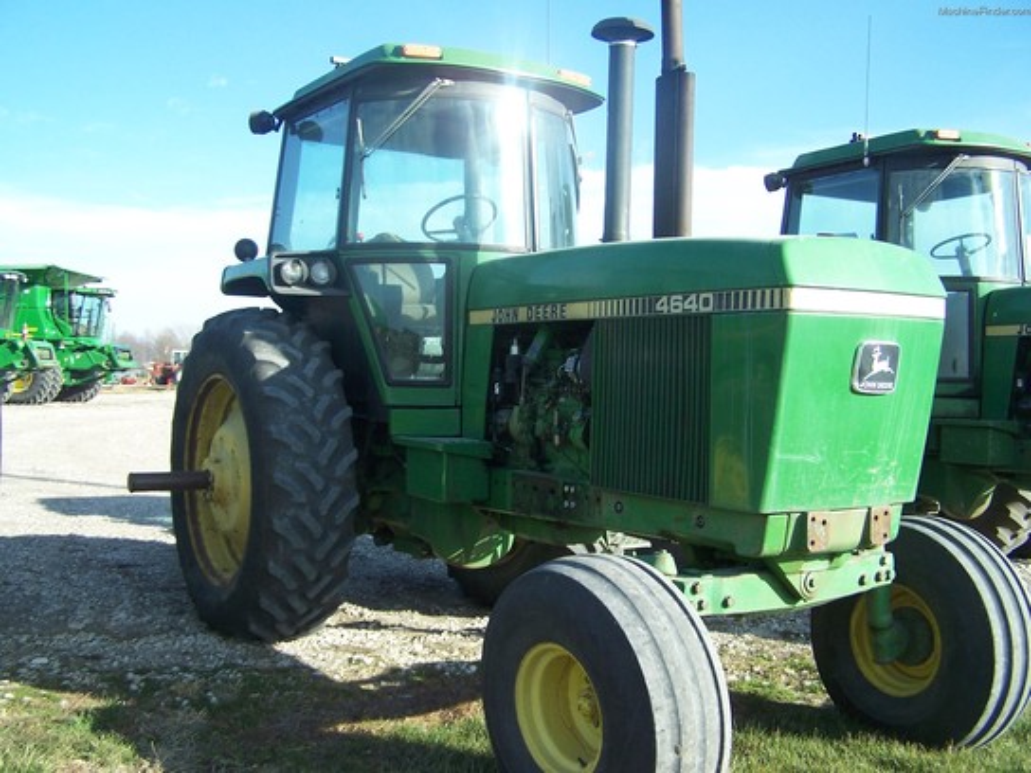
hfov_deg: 49.0
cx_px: 516
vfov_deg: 37.7
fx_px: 1132
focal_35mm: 38
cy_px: 386
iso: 80
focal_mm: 6.3
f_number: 2.8
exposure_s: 1/500
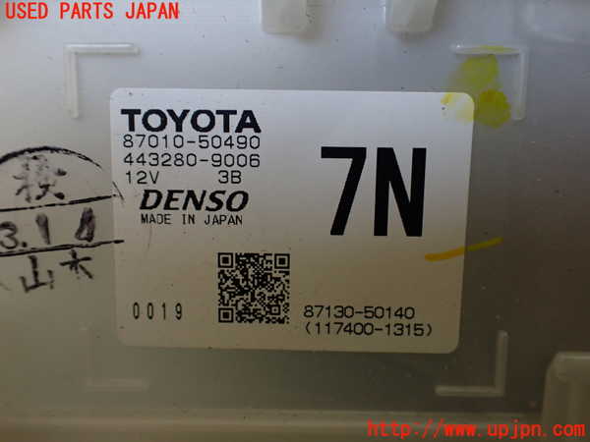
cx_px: 295
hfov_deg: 60.0
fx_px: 511
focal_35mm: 30
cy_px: 221
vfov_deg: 46.8
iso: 320
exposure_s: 1/125
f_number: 2.3
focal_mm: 5.4
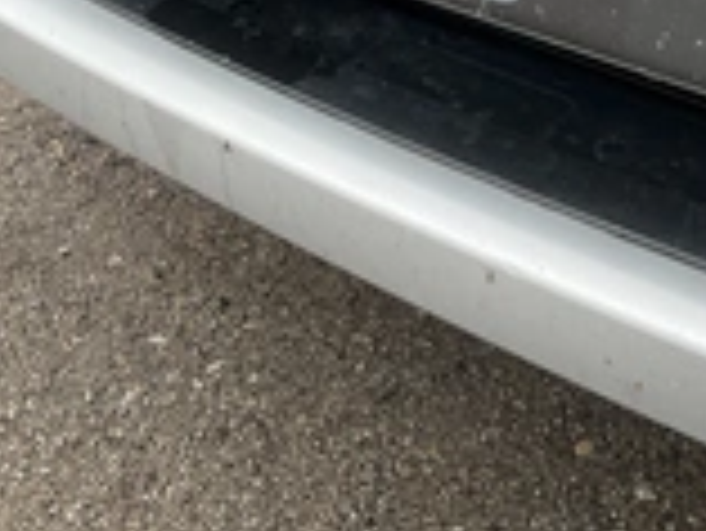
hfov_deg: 26.3
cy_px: -86
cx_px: 409
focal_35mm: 74
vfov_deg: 19.0
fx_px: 1510
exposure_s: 1/134
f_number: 1.8
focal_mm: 3
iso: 20
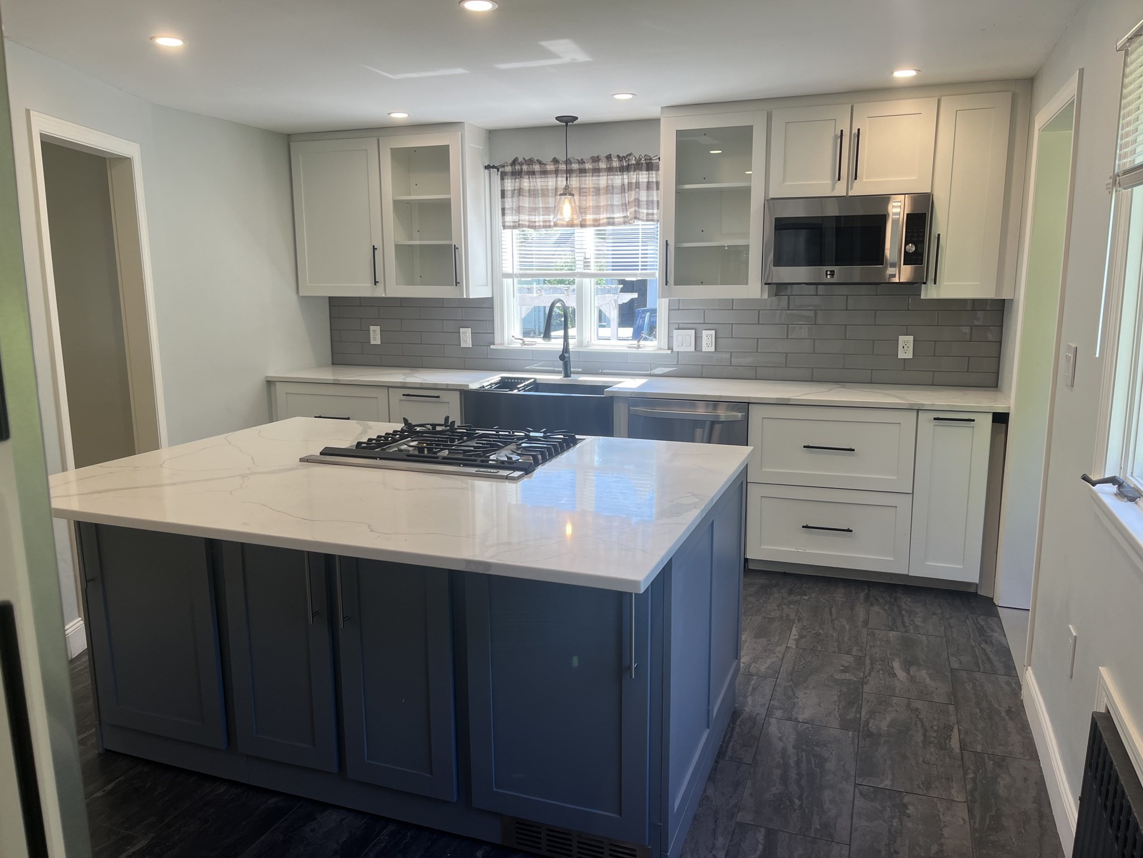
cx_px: 572
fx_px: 859
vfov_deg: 53.1
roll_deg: +0.3
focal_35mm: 26
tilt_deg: -10.4
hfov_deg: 67.3
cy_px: 429
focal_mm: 5.1
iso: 32
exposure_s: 1/128
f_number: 1.6
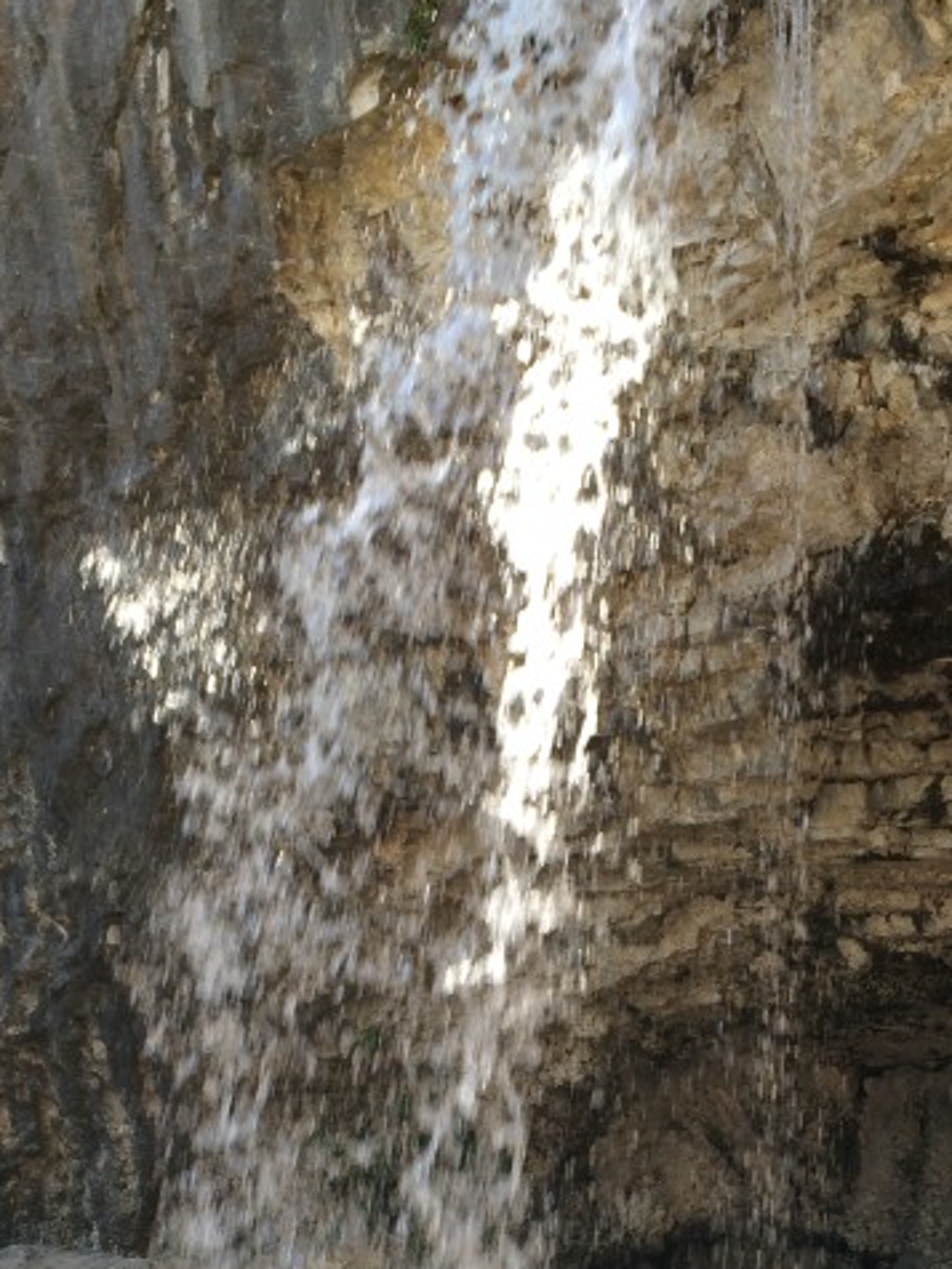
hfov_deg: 28.0
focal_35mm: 52
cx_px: 539
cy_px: 1028
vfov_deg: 35.5
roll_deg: -1.6
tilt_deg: +3.9
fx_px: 1907
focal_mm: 4.15
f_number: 2.2
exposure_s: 1/172
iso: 32
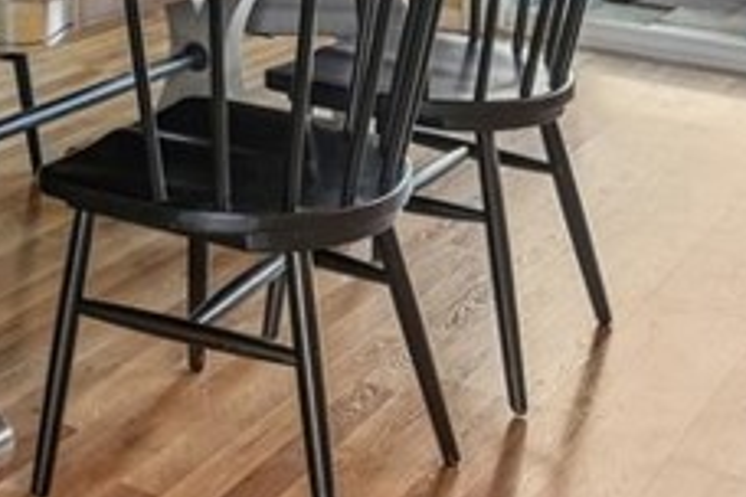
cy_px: -320
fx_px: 1492
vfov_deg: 16.6
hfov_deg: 25.9
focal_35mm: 72
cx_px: -75
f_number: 8
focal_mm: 16
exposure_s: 1/8
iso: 400
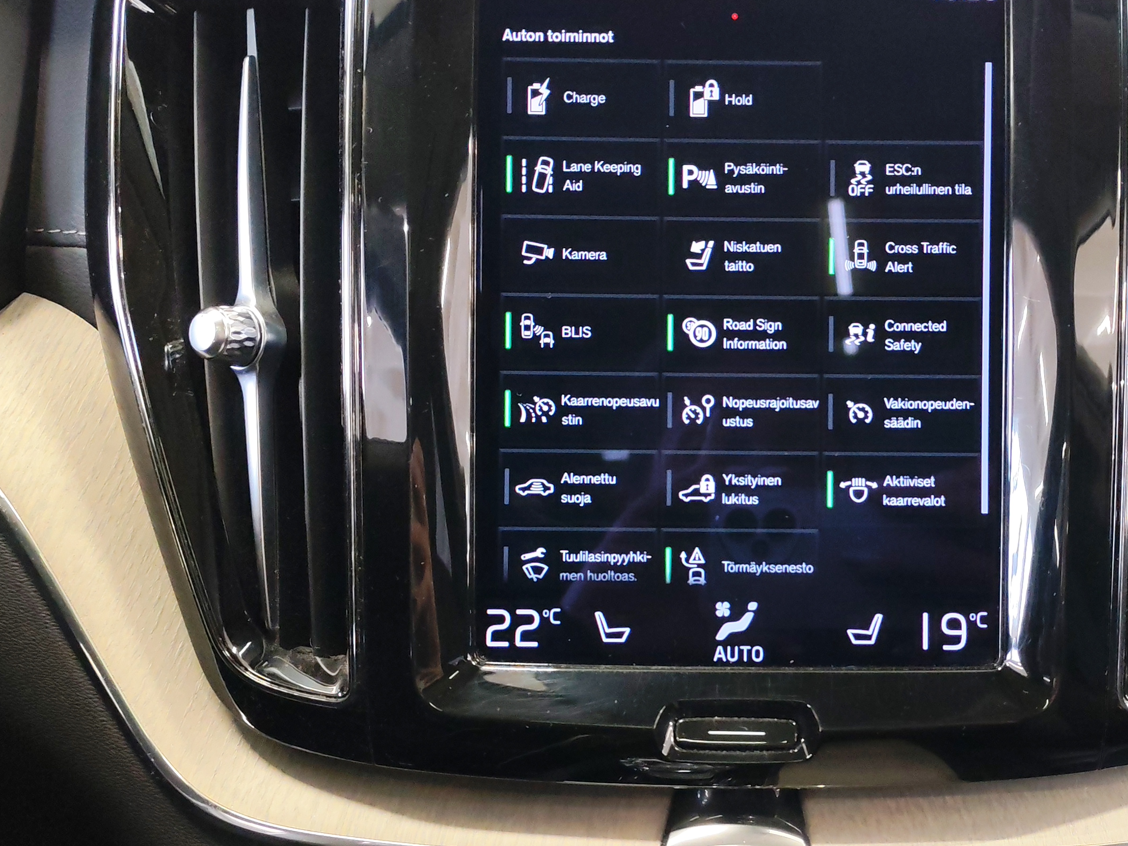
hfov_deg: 41.5
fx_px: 1466
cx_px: 751
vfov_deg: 32.1
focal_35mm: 45
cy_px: 498
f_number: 1.9
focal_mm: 6.12
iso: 1600
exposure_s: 1/50
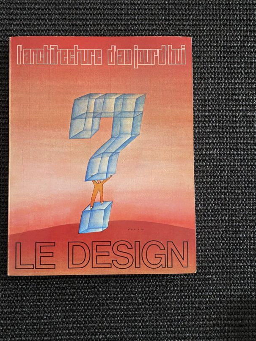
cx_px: 98
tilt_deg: -88.3
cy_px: 172
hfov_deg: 42.6
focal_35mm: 33
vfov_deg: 55.4
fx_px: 325
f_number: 1.8
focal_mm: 4.25
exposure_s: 1/60
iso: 250
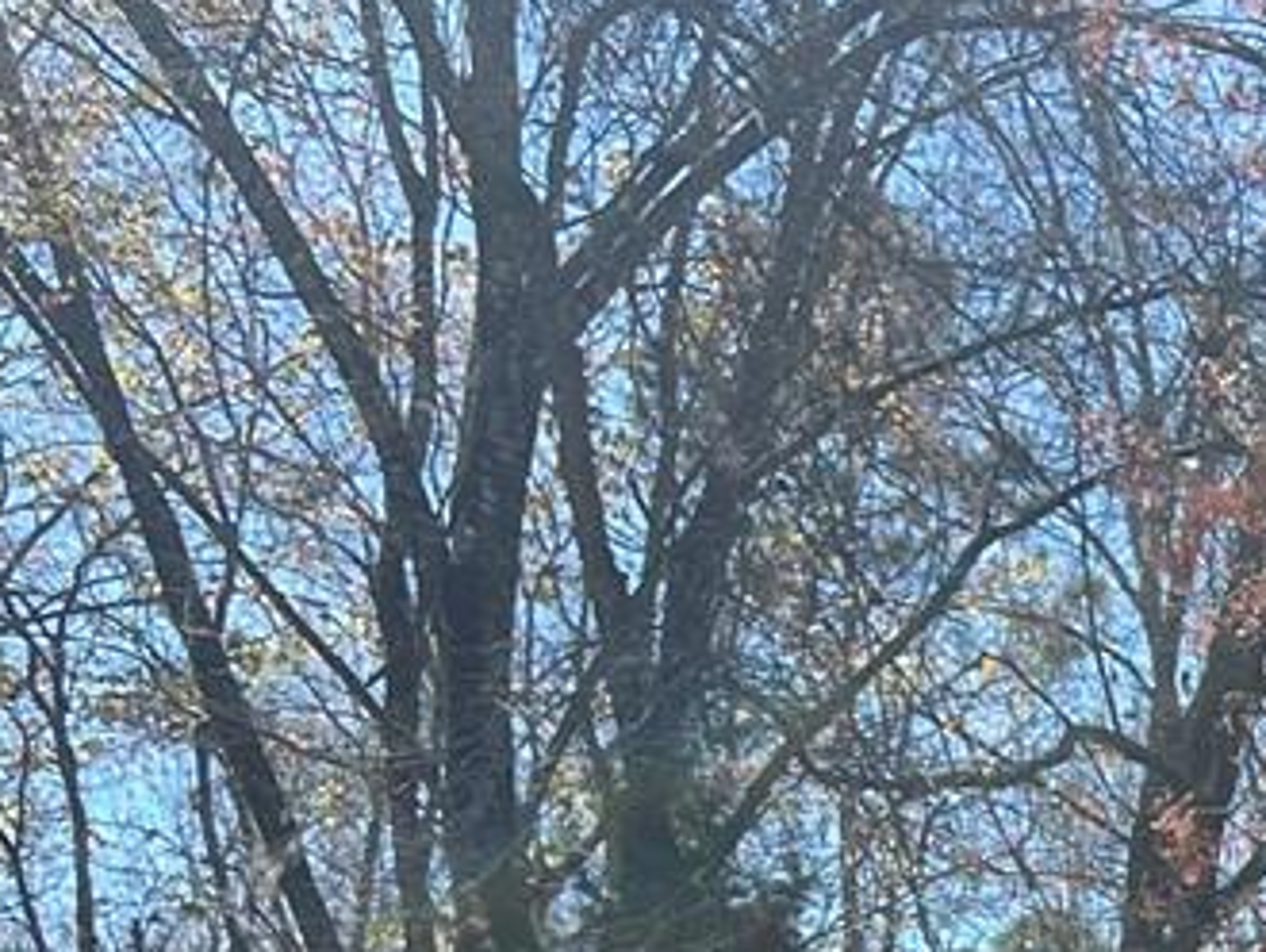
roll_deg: +1.4
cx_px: 2271
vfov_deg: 11.1
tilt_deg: +2.4
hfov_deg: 13.9
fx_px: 4612
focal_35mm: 126
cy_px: 1608
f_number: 1.5
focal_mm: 5.7
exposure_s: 1/2083
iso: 50
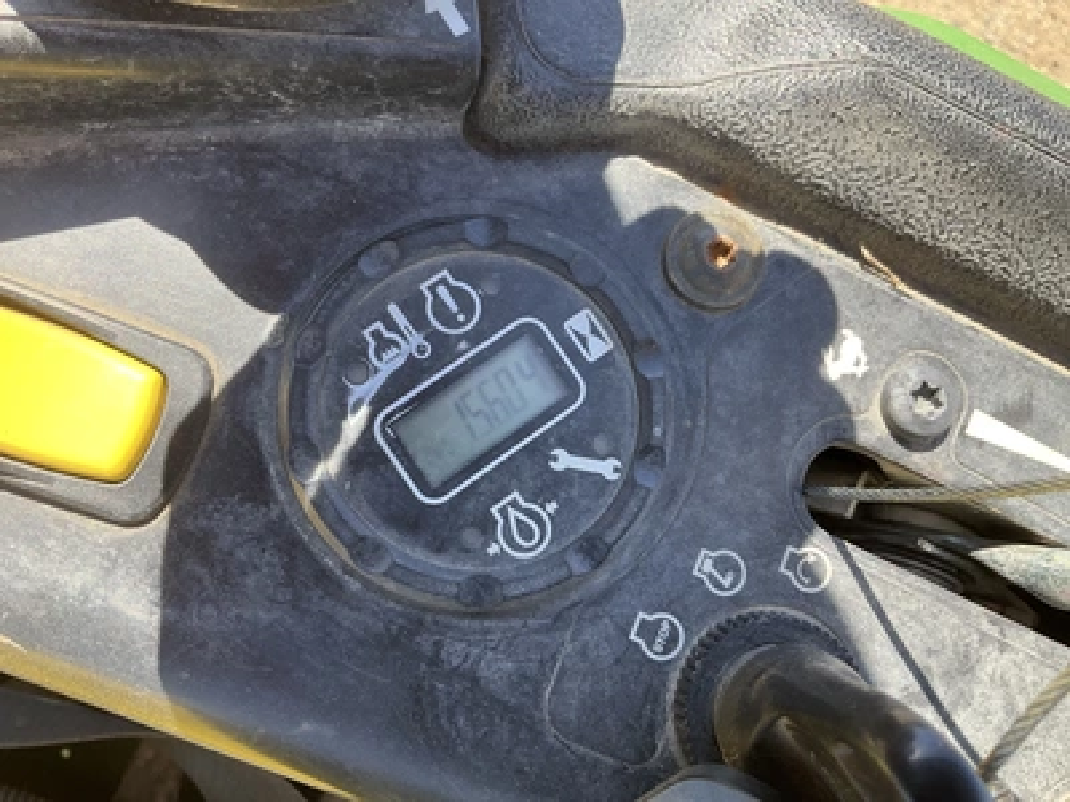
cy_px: 401
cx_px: 535
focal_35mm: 29
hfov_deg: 61.7
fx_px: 896
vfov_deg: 48.2
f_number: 1.8
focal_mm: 3
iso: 25
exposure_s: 1/261
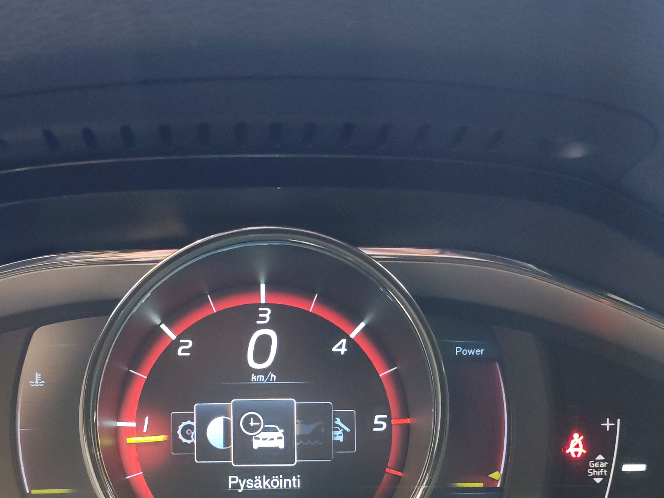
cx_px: 261
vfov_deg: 27.4
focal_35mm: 52
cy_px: 406
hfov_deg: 36.7
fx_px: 997
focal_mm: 6.12
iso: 1250
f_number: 1.9
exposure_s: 1/50
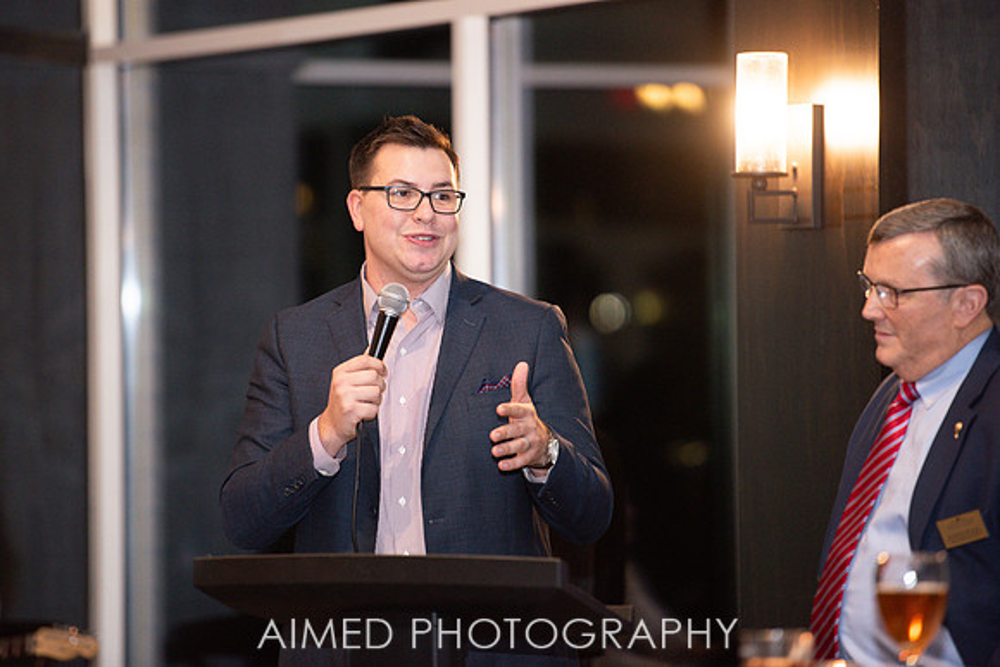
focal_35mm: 213
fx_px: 5926
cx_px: 469
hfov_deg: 9.6
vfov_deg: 6.4
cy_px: 314
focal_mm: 200
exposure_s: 1/160
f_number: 2.8
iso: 1250
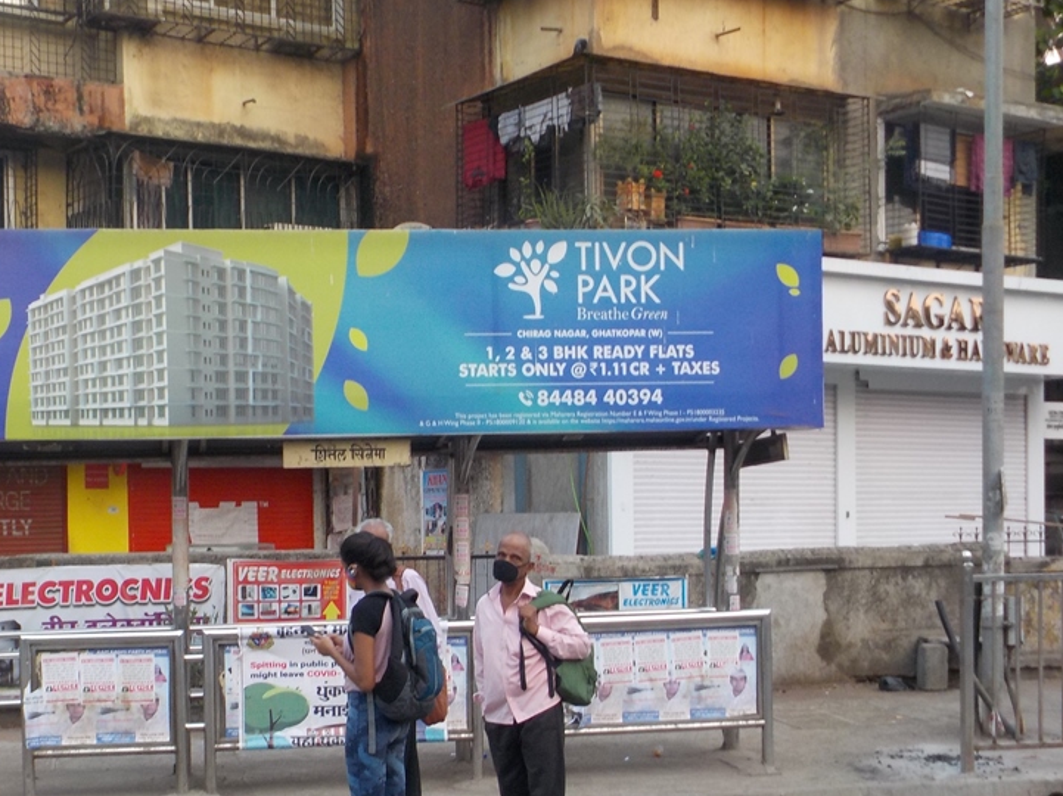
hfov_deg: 35.4
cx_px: 402
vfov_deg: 26.8
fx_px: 1657
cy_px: 554
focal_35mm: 54
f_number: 3.7
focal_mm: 5.2
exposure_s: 1/30
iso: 125
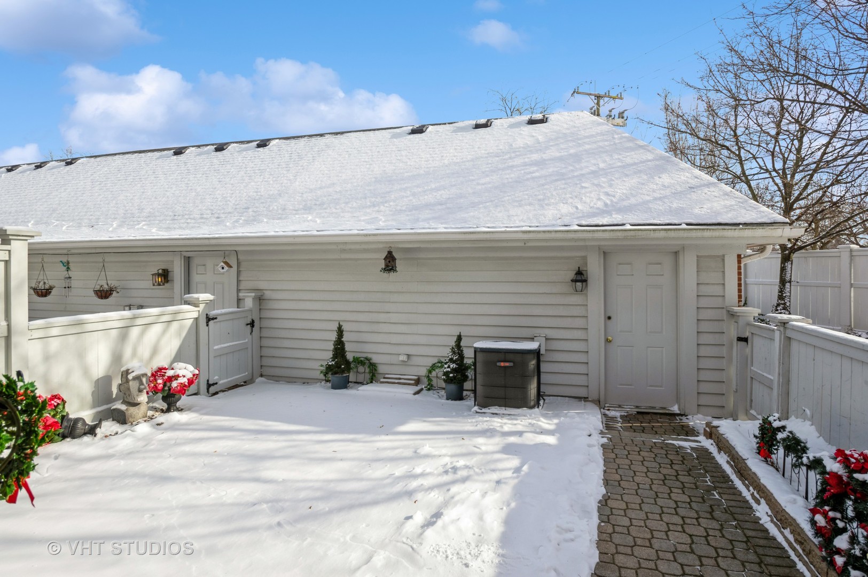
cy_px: 288
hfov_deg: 90.1
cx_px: 434
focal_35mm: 18
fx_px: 434
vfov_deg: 67.3
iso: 100
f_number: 11
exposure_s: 1/200
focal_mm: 11.88
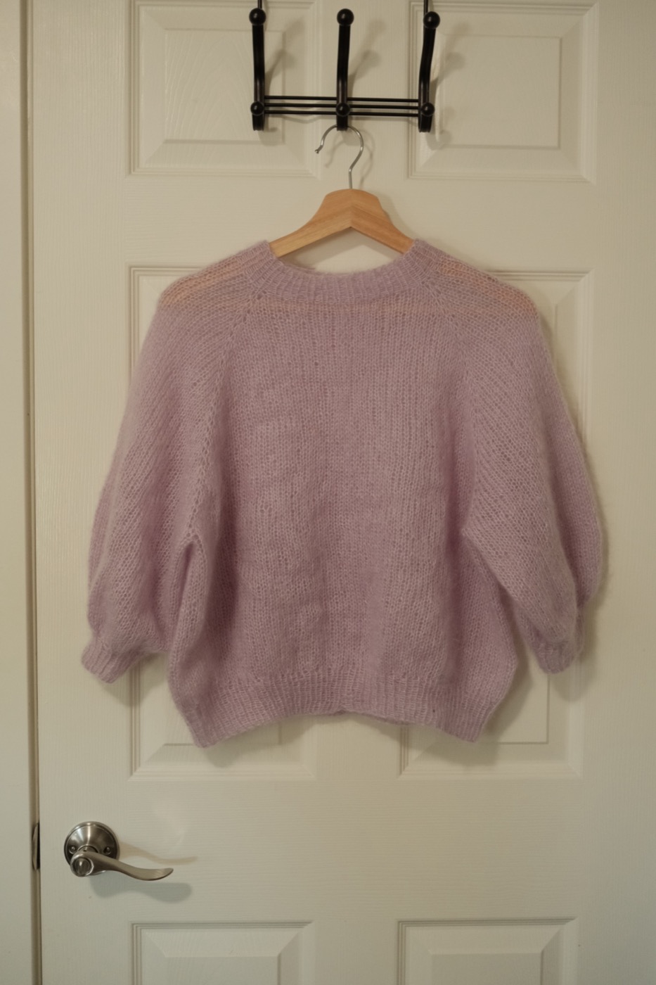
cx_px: 328
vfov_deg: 47.4
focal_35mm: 41
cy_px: 492
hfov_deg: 32.6
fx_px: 1121
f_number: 2.8
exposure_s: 1/100
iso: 1600
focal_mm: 27
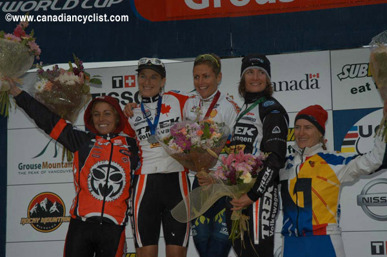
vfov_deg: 11.4
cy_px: 128
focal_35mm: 120
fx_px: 1289
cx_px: 194
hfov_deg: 17.1
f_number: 4.5
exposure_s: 1/160
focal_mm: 80
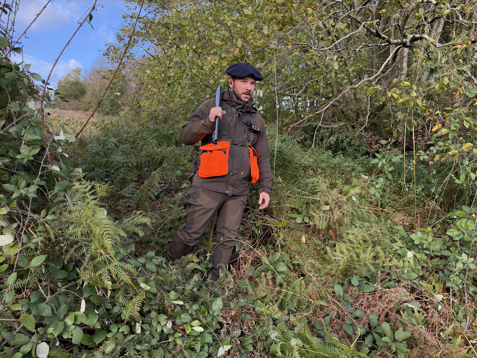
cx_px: 238
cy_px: 179
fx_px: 331
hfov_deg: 71.6
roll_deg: -2.9
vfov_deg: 56.8
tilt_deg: -0.7
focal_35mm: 24
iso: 80
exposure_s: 1/346
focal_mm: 6.93
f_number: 1.8
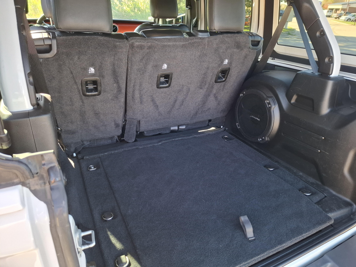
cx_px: 178
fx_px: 237
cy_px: 134
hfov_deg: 73.9
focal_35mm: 23
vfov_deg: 58.9
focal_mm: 5.54
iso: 160
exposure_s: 1/120
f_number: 1.8
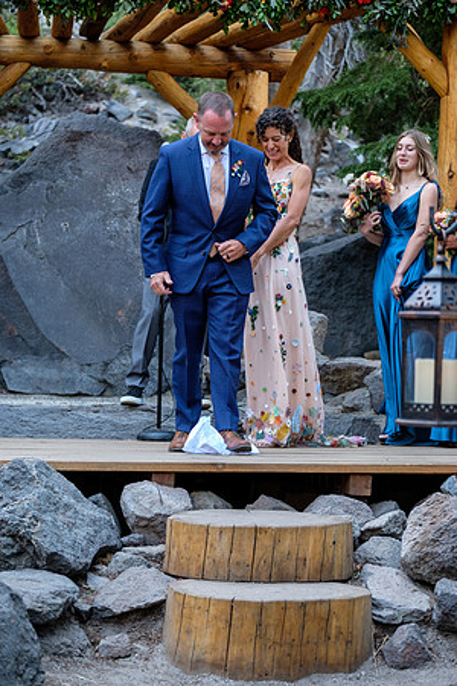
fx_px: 1485
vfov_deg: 26.0
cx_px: 228
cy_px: 343
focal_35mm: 78
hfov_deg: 17.5
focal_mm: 52
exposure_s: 1/90
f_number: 3.2
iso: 640
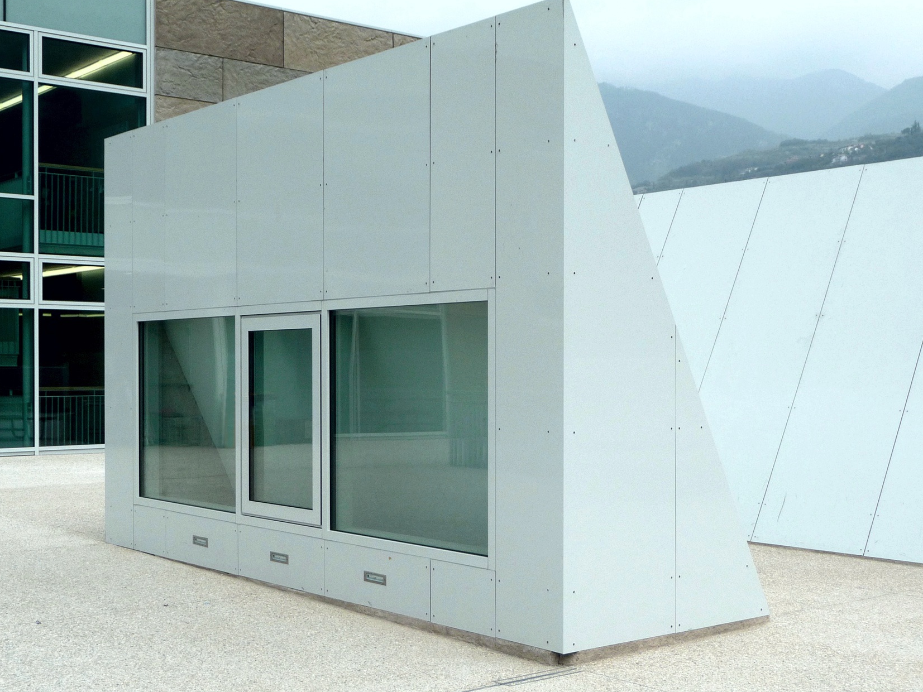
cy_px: 371
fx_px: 1307
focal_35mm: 49
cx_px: 476
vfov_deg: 29.7
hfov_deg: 38.9
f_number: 4.1
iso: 100
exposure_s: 1/250
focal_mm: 7.6
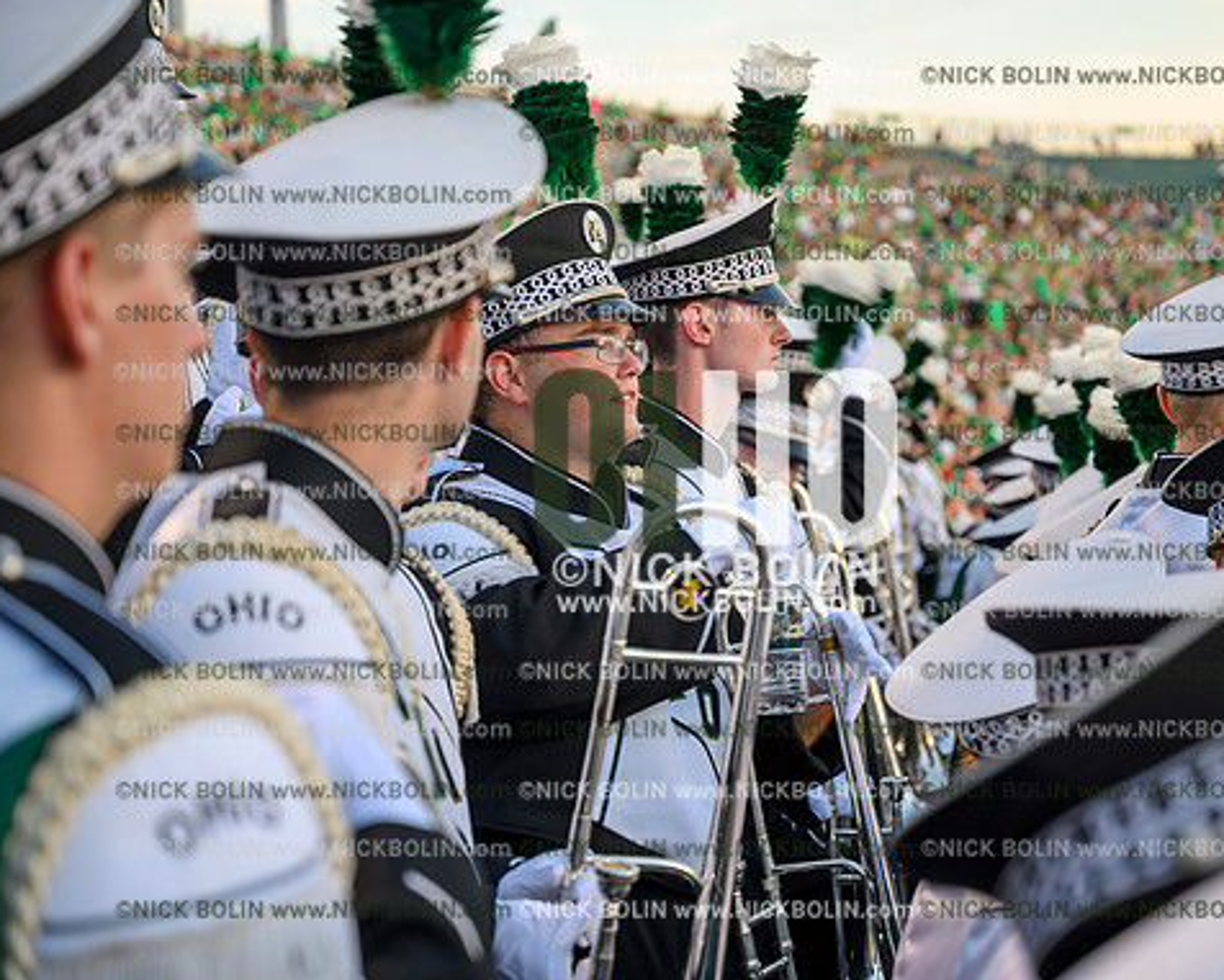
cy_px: 491
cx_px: 715
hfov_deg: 23.8
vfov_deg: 19.2
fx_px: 2899
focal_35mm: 80
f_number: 4
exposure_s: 1/50
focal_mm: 70
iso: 100
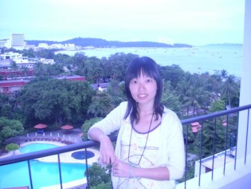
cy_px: 94
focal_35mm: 37
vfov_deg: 38.7
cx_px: 126
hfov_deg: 50.1
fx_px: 268
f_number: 2.8
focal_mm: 5.7
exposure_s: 1/45
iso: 160
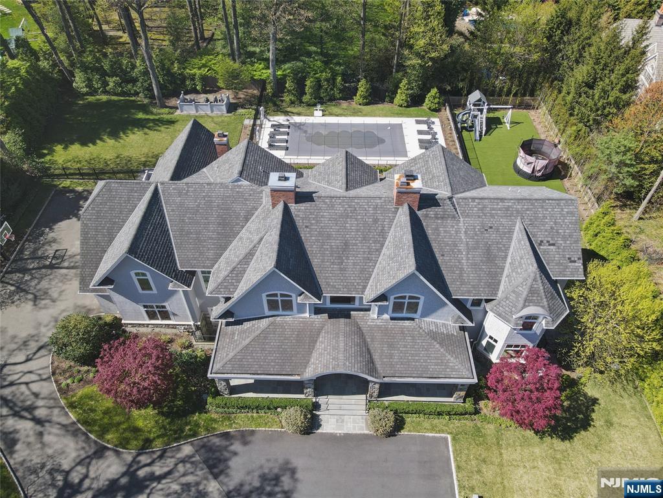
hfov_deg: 71.6
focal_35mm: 24
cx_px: 332
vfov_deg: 56.8
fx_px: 460
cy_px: 249
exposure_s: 1/320
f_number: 2.8
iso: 100
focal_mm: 4.5
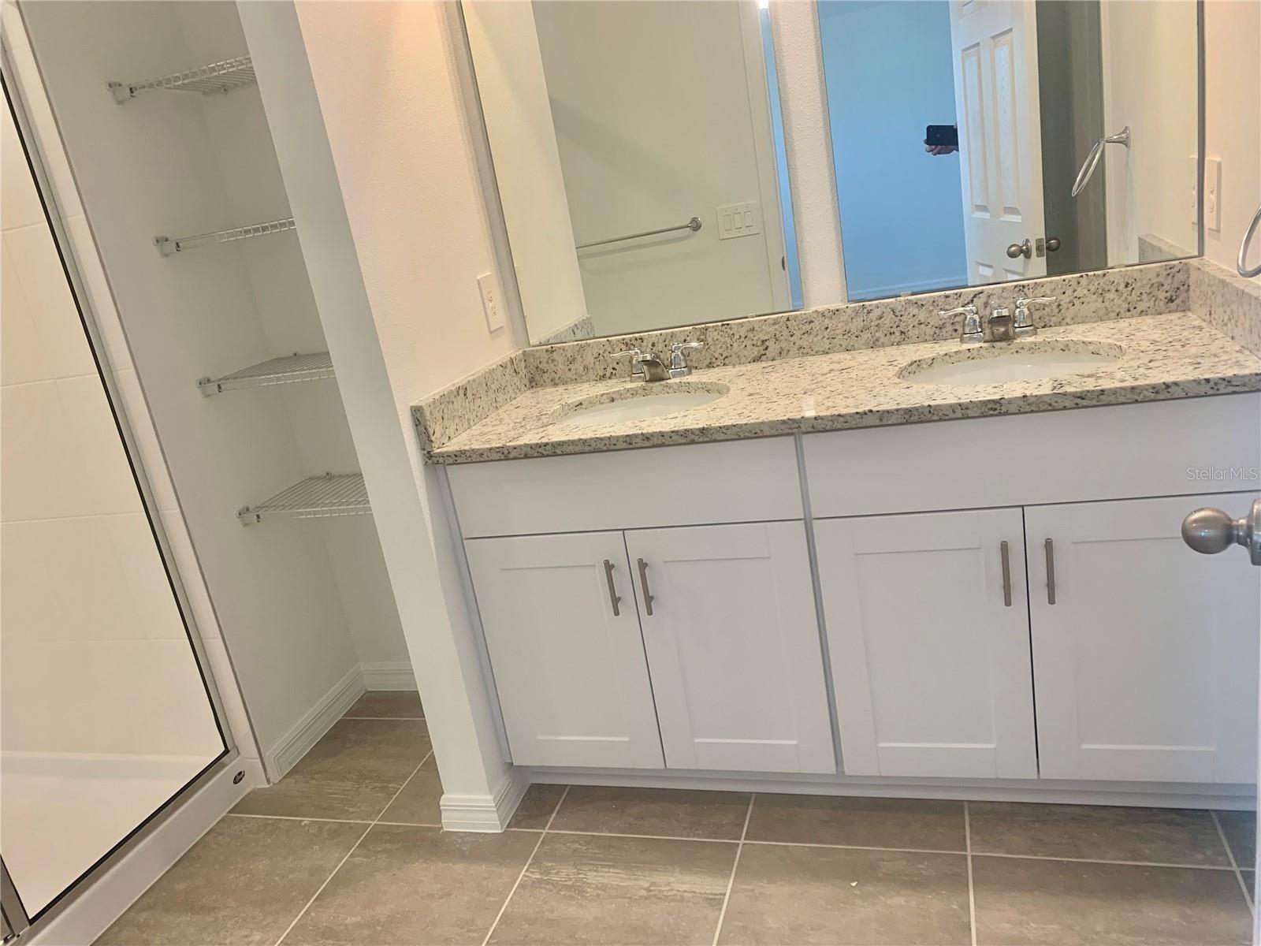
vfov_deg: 53.1
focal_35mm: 26
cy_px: 473
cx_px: 630
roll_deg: +10.2
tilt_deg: -16.6
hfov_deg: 67.3
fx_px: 947
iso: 50
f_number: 1.8
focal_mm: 4.25
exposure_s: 1/60
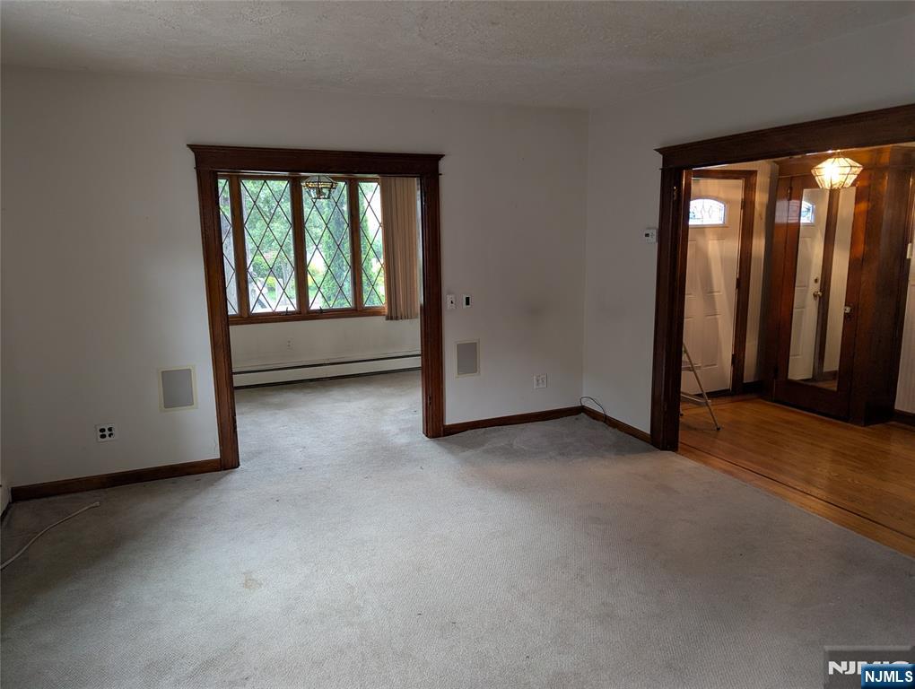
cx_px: 458
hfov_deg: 71.5
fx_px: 635
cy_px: 344
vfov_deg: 56.9
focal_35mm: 24
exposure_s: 1/30
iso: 69
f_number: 1.85
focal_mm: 6.81
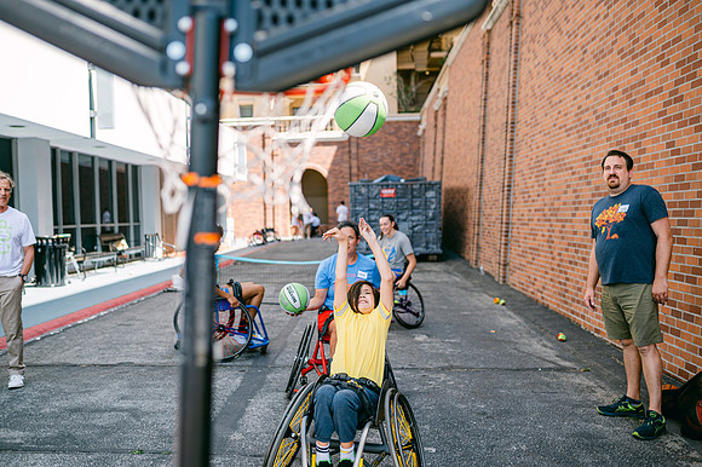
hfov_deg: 52.5
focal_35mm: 37
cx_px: 360
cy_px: 233
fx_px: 712
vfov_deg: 36.3
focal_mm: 35
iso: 100
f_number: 2
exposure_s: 1/1000
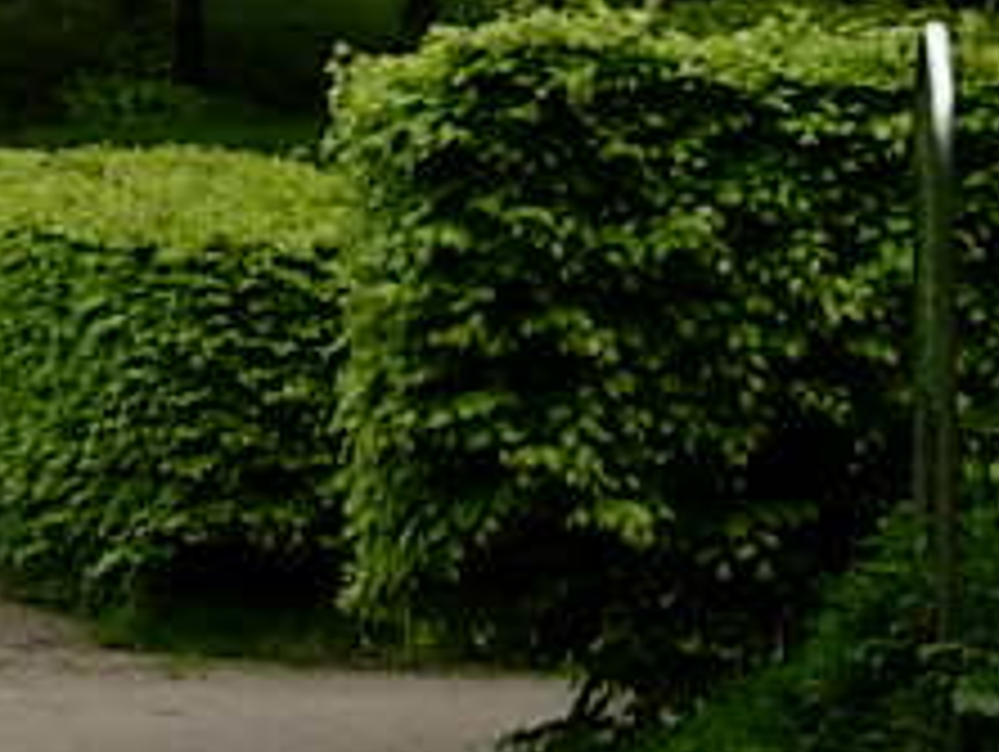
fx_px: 5056
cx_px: -333
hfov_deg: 11.0
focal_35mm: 175
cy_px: -329
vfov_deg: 8.3
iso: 79
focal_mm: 7.8
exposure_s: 1/418
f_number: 4.8
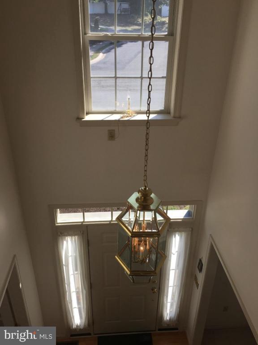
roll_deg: -0.7
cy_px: 172
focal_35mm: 29
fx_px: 288
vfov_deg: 61.7
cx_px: 129
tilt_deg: -29.5
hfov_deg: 48.2
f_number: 2.2
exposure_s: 1/520
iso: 32
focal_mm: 4.15
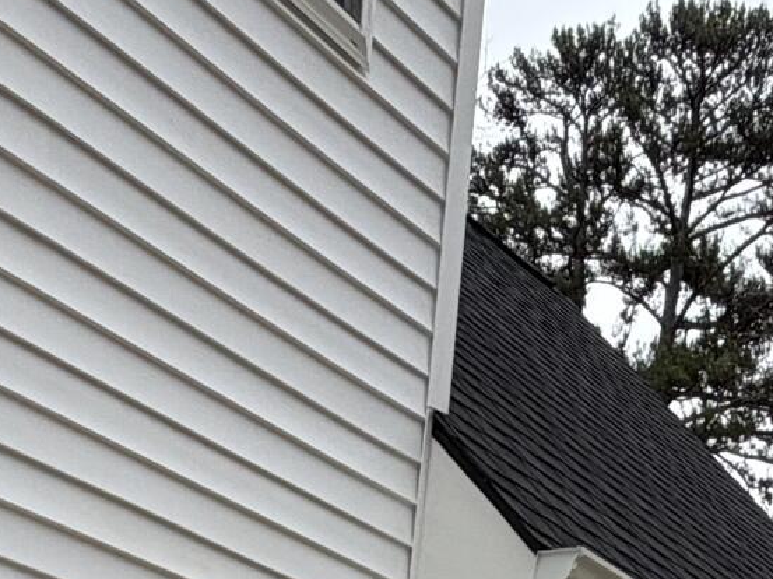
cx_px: 164
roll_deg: -3.5
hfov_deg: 25.3
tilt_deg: -9.6
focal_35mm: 76
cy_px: 1404
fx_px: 1696
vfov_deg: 13.7
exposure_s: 1/502
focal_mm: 2.22
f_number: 2.2
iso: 64
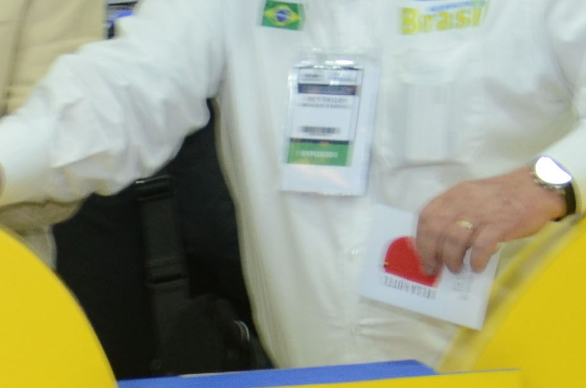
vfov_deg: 7.7
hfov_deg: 11.5
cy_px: 580
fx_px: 2842
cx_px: -115
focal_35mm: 175
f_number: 4
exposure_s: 1/50
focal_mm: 22
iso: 640
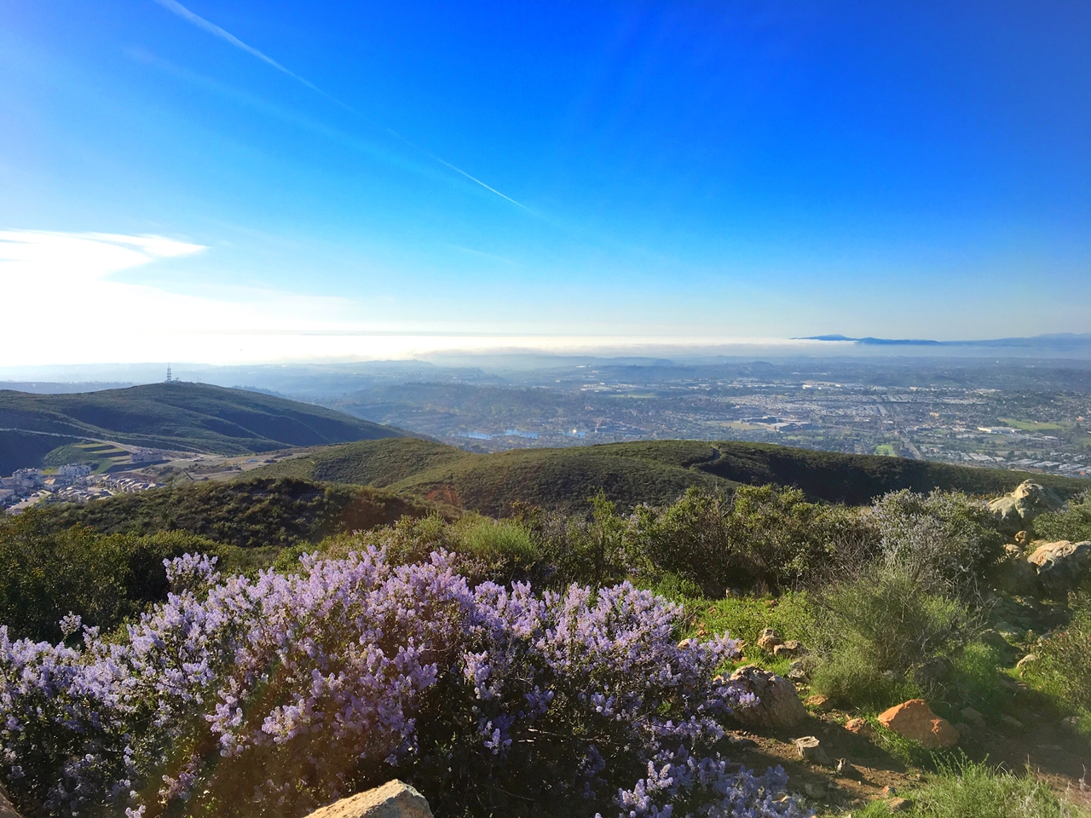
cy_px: 409
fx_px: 914
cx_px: 546
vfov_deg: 48.2
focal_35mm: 29
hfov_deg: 61.7
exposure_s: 1/1637
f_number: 2.2
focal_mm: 4.15
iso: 25
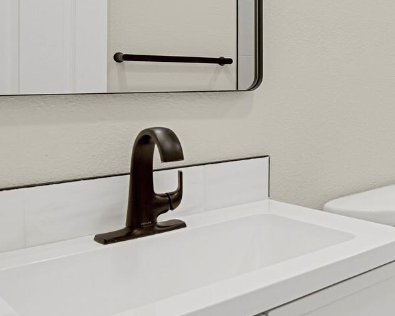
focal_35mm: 43
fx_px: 503
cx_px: 465
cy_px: 82
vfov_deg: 34.3
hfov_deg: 34.9
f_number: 8
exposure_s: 1/20
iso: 4000
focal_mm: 17
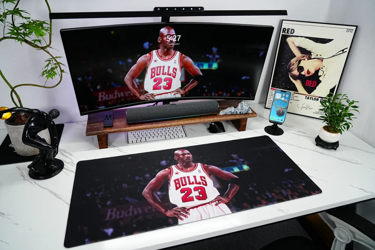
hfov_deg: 73.7
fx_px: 250
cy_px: 125
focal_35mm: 24
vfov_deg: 53.1
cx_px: 188
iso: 1250
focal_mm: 24
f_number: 4.5
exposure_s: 1/40
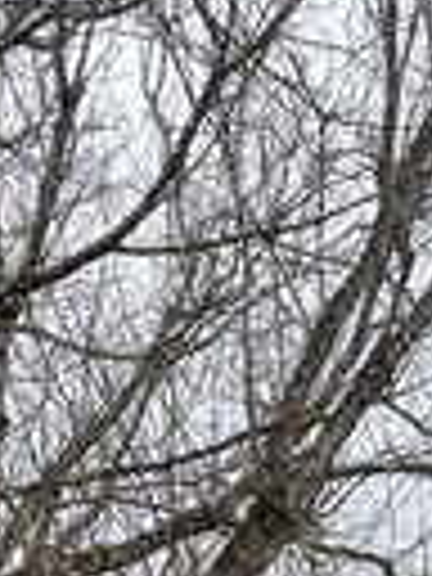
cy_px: 1096
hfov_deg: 13.2
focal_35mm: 108
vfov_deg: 15.2
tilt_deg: -7.6
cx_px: 558
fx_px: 1797
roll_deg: +6.2
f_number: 1.8
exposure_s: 1/195
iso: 32
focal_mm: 4.25
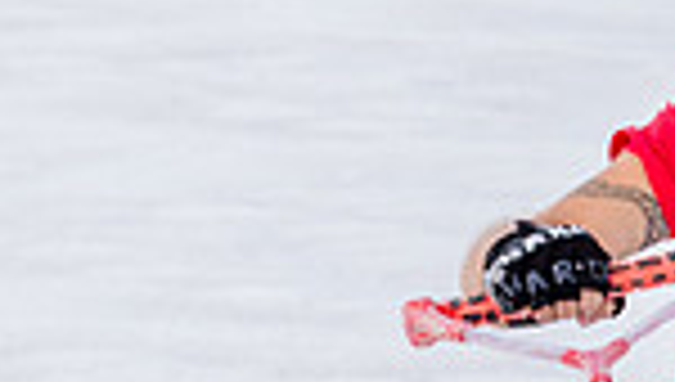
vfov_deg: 2.3
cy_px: 172
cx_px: 526
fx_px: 9413
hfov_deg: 4.1
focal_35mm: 525
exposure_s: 1/400
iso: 400
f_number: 5.6
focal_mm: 95
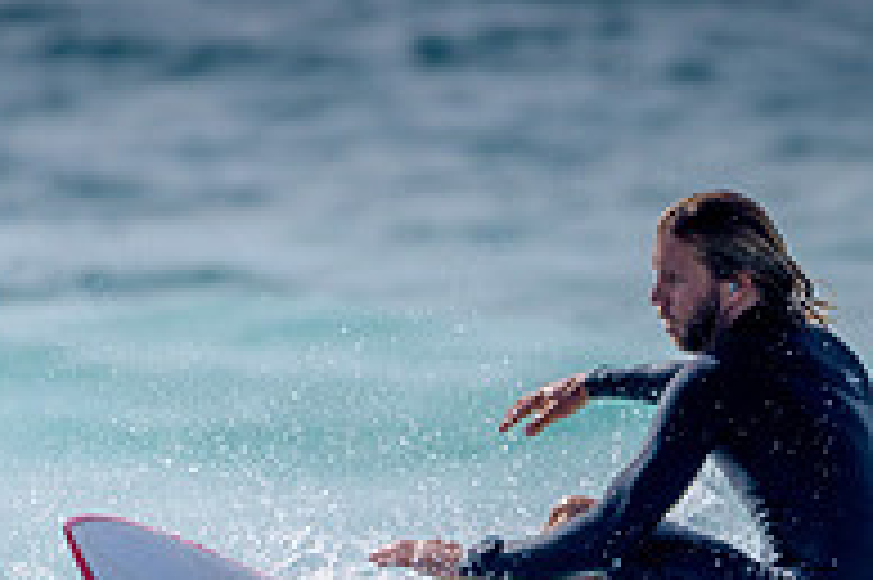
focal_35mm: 1833
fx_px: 44412
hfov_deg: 1.1
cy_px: 619
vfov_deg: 0.7
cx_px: 637
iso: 125
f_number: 5.6
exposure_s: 1/2000
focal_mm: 500
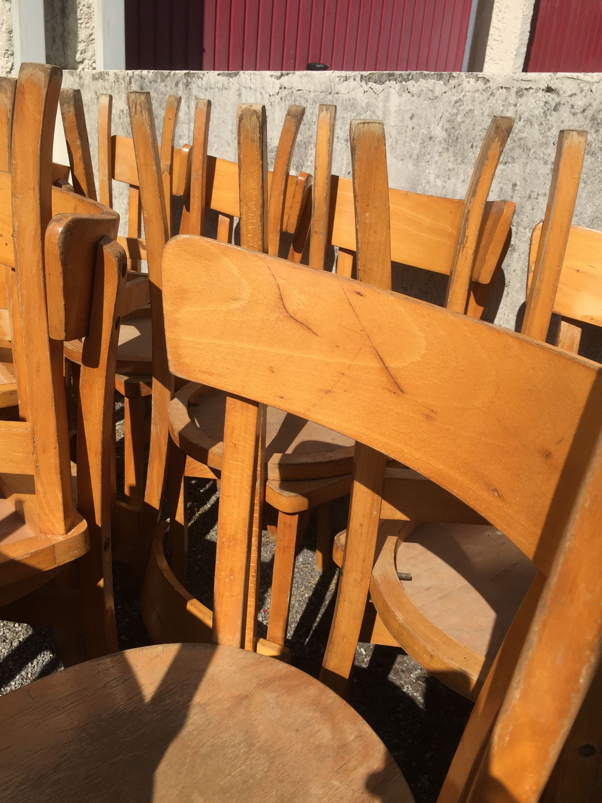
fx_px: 672
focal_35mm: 29
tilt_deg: -20.9
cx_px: 301
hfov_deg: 48.2
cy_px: 402
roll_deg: -5.5
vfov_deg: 61.7
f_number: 2.2
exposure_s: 1/2639
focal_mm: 4.15
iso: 32
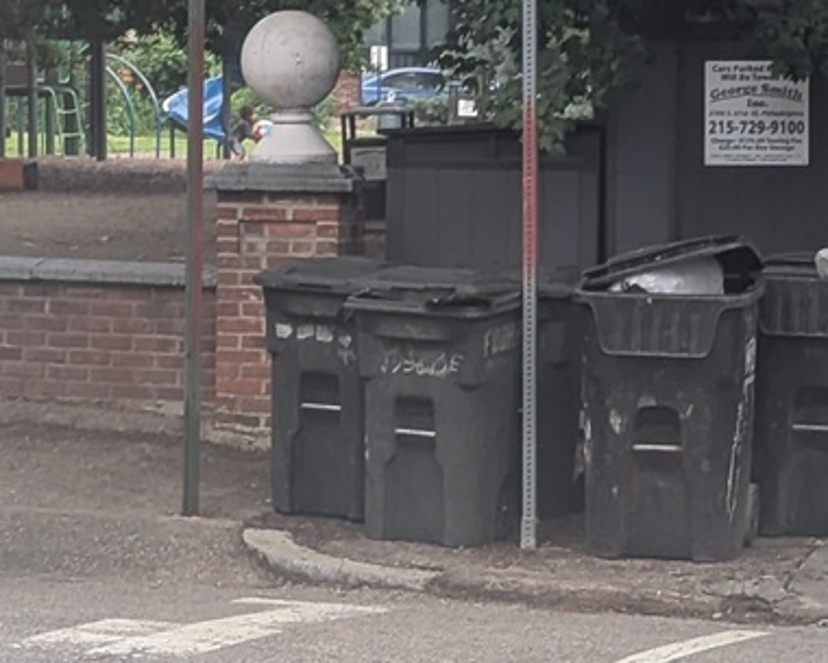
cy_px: 366
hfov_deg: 9.8
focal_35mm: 197
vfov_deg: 7.8
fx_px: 4828
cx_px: 455
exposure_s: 1/249
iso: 64
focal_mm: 6.81
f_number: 1.85
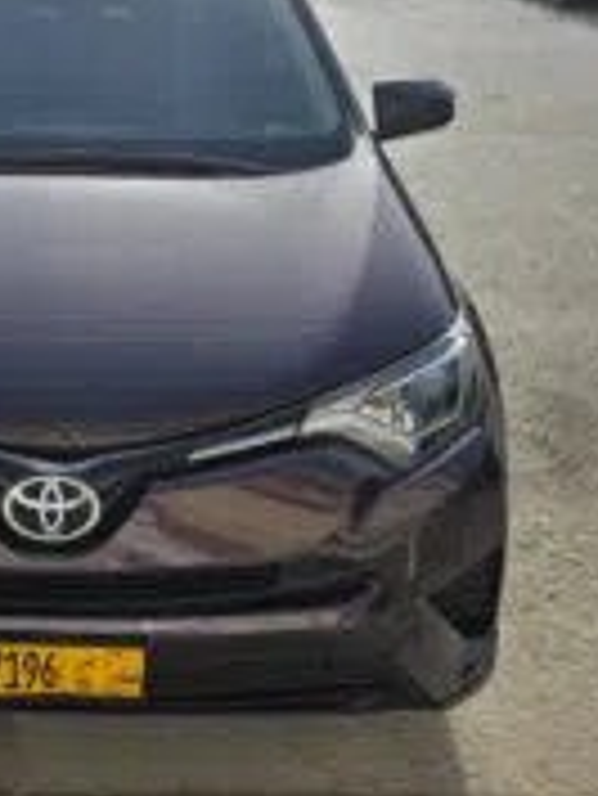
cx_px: 76
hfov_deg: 27.2
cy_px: 166
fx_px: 1196
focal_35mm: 52
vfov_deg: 35.7
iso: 50
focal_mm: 6.3
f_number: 1.7
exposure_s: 1/7944
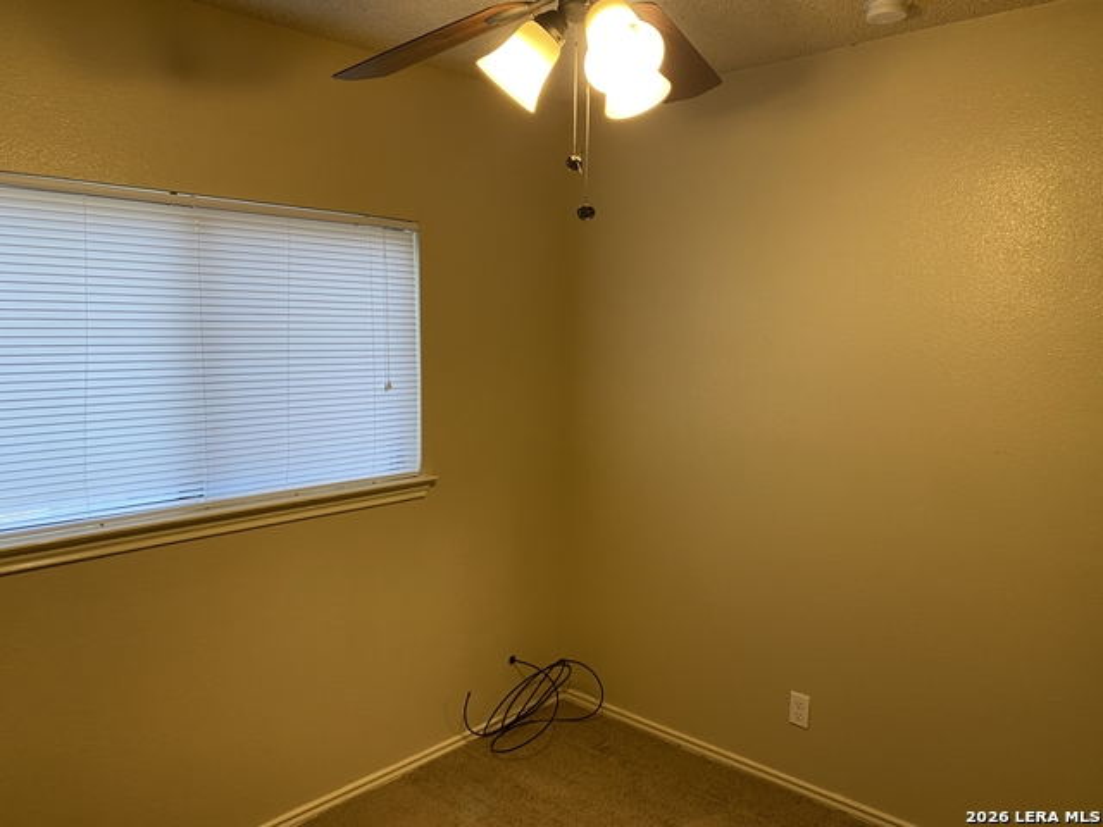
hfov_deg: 67.3
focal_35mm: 26
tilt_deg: -5.5
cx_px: 552
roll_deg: -0.4
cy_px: 414
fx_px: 828
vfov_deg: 53.1
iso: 100
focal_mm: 4.25
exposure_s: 1/60
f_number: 1.8
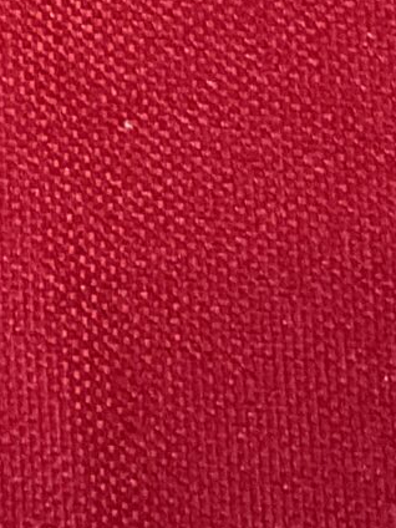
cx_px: -331
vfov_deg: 9.2
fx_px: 2669
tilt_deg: -78.6
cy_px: -1002
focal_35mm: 175
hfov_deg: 8.2
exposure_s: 1/60
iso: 250
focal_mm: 3
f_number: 1.8
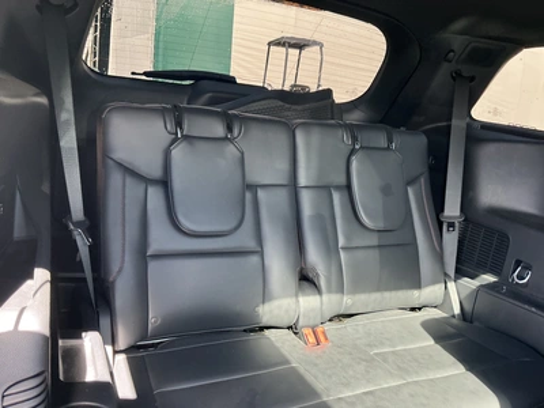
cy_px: 204
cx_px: 272
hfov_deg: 63.4
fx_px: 440
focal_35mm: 28
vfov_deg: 49.7
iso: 125
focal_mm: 3
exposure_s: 1/60
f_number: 1.8
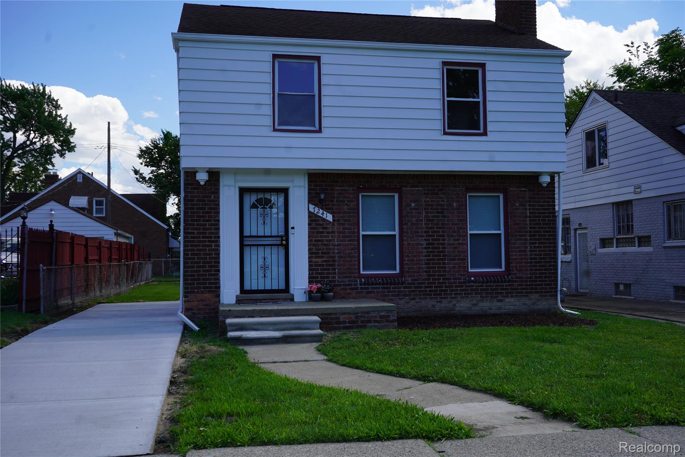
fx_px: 666
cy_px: 228
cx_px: 342
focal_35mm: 35
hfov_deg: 54.4
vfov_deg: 37.8
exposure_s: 1/250
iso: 100
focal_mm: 35
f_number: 7.1
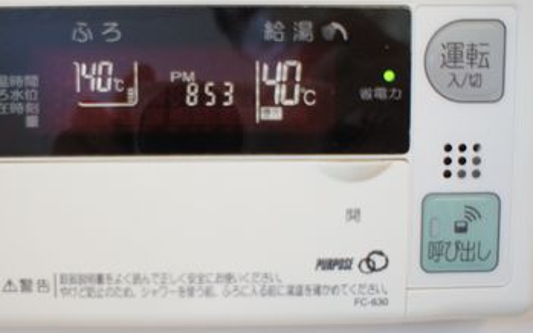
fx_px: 508
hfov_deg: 54.6
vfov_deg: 36.3
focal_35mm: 35
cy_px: 174
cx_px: 197
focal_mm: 16
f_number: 2.8
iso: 2500
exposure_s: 1/250
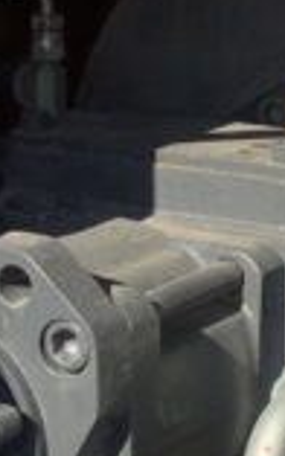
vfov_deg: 10.5
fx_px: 2488
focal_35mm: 200
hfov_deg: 6.6
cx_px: 163
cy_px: 354
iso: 16
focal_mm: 3
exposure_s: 1/1015
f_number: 1.8
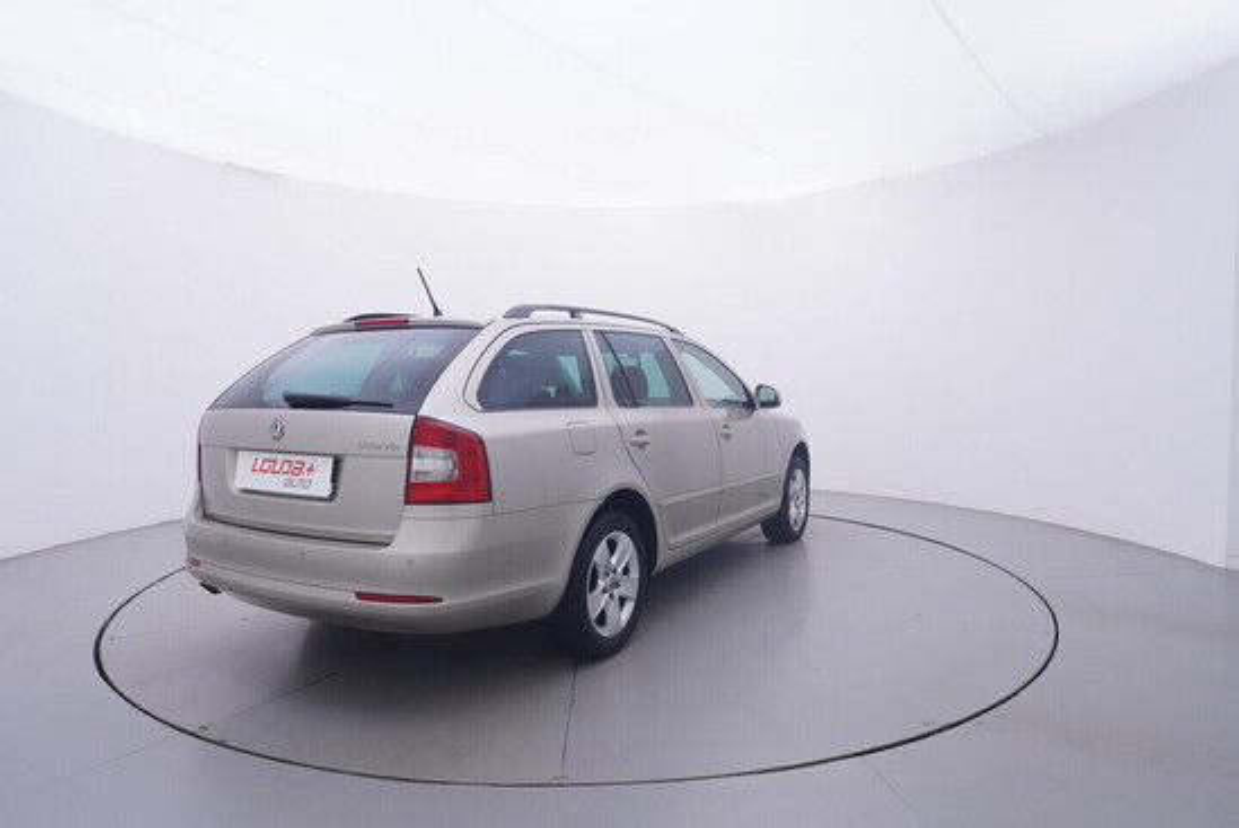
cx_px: 620
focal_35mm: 22
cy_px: 414
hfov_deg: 77.3
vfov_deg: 56.2
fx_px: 775
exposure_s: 1/80
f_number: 5
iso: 200
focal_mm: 15
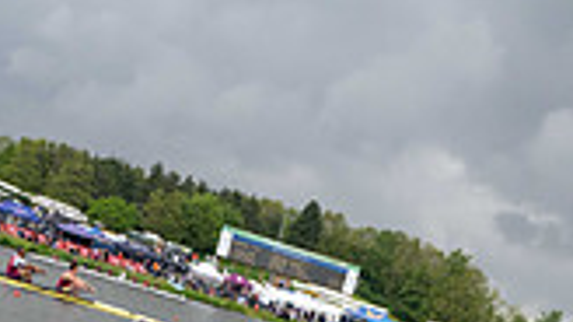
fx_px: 1048
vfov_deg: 13.3
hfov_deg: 30.3
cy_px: 756
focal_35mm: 69
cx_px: 178
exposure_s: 1/500
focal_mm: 24
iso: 450
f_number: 7.1
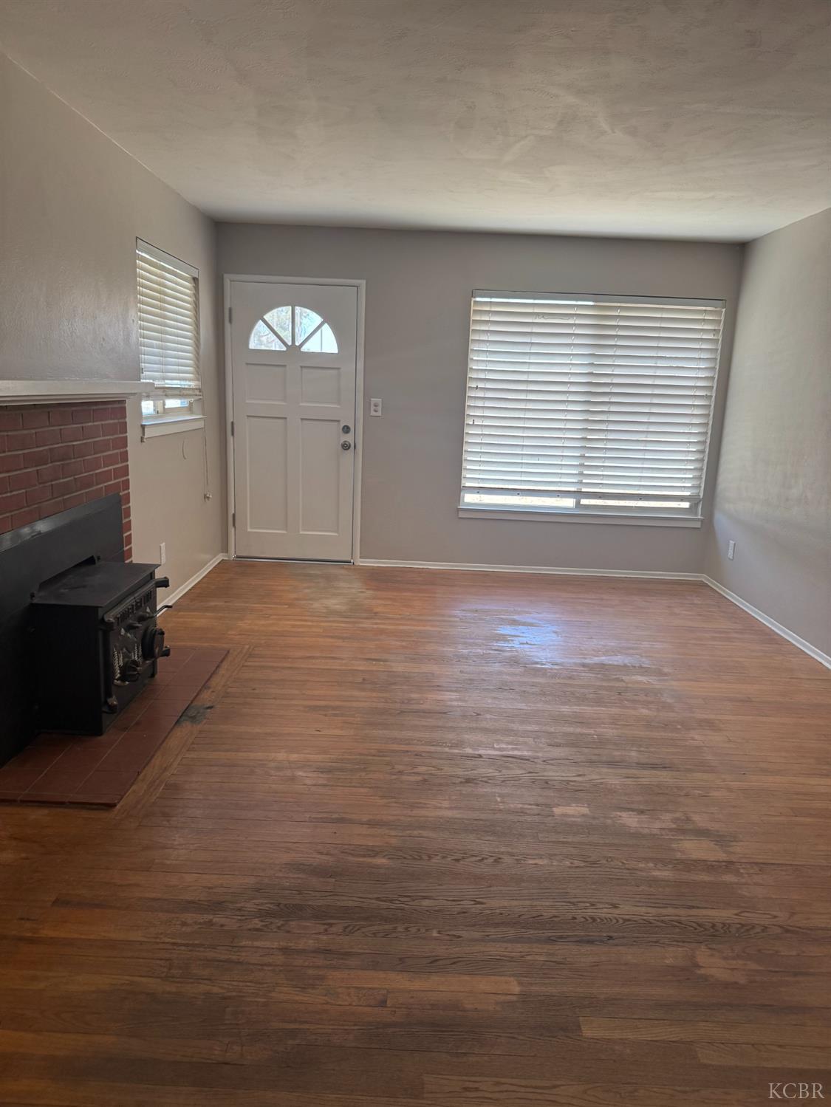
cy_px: 554
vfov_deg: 71.6
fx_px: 768
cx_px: 416
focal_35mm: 24
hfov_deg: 56.8
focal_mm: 6.76
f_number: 1.78
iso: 125
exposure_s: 1/121
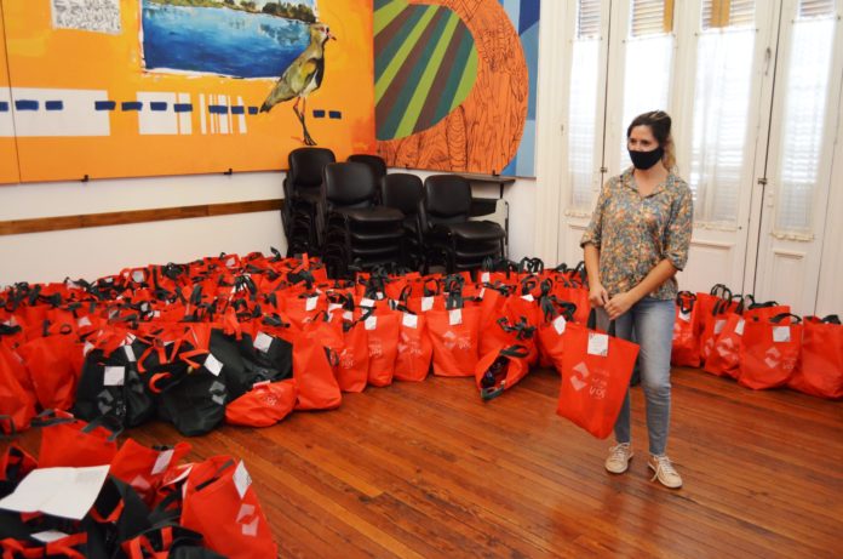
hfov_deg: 62.0
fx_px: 701
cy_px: 280
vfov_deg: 43.4
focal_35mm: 30
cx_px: 422
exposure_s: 1/30
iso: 3200
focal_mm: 20
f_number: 3.8
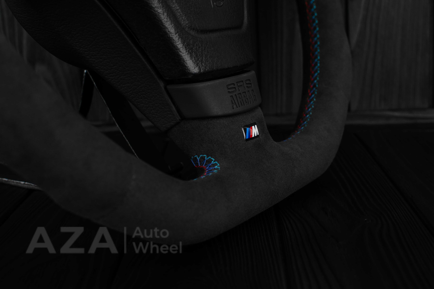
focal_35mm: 52
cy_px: 144
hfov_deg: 37.8
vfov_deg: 25.8
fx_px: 633
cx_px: 217
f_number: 6.3
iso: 500
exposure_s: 1/125
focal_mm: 35
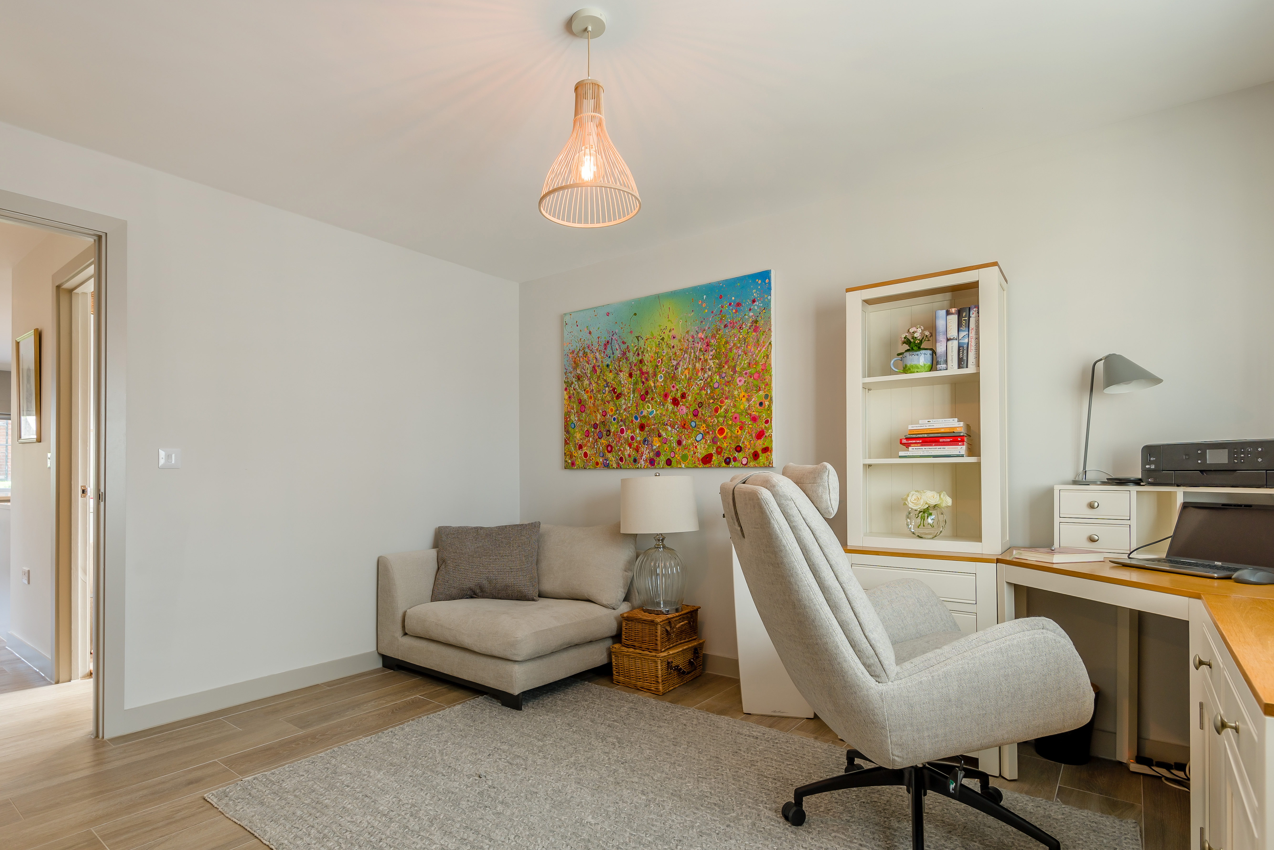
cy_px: 457
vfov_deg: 67.3
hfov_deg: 89.8
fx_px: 637
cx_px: 583
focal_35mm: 18
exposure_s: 1/15
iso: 100
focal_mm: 16
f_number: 8
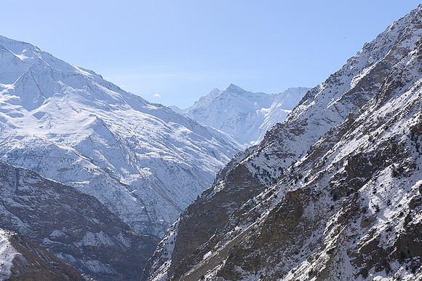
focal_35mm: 70
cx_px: 211
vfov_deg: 19.4
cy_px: 140
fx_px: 820
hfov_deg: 28.9
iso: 360
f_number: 13
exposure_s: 1/1250
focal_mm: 70
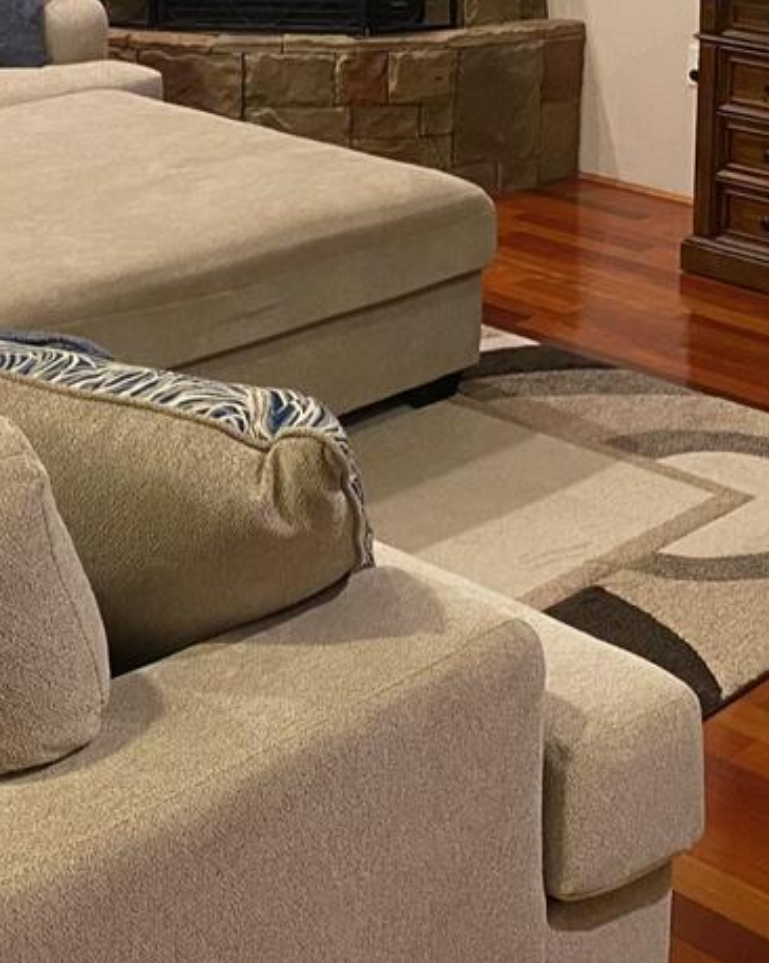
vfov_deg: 25.5
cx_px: 448
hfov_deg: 21.5
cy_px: 15
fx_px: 2021
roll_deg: -2.1
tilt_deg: -9.4
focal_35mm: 71
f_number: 1.8
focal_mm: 4.25
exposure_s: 1/40
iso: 500
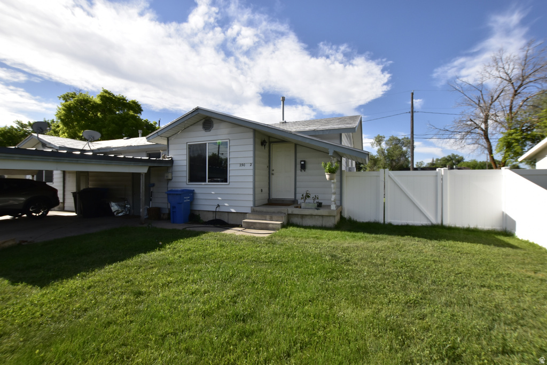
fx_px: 228
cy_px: 182
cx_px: 274
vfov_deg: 77.3
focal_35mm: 15
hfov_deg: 100.4
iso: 400
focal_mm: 10
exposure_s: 1/350
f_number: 11
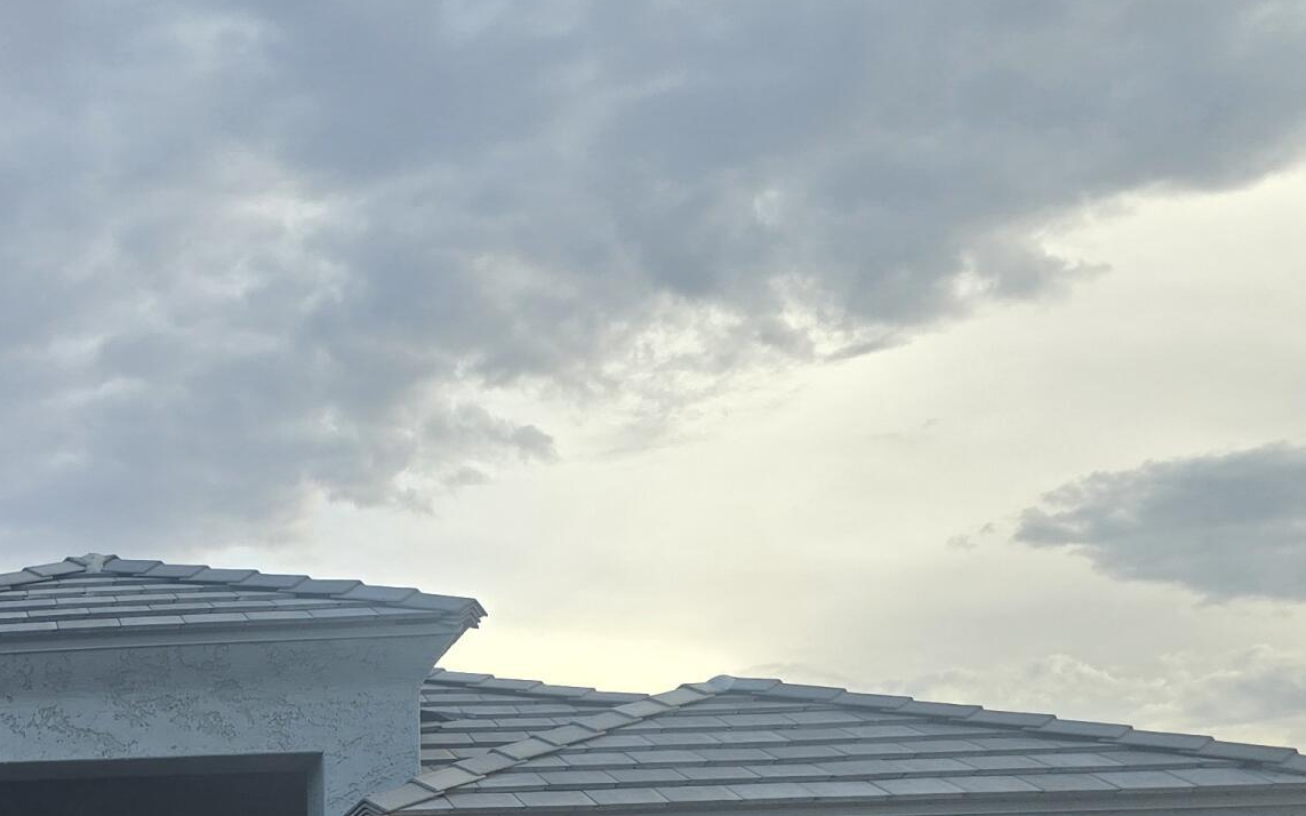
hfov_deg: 27.4
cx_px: -331
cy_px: 1163
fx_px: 2278
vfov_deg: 18.4
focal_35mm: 64
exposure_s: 1/180
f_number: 1.7
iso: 12
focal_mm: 6.3
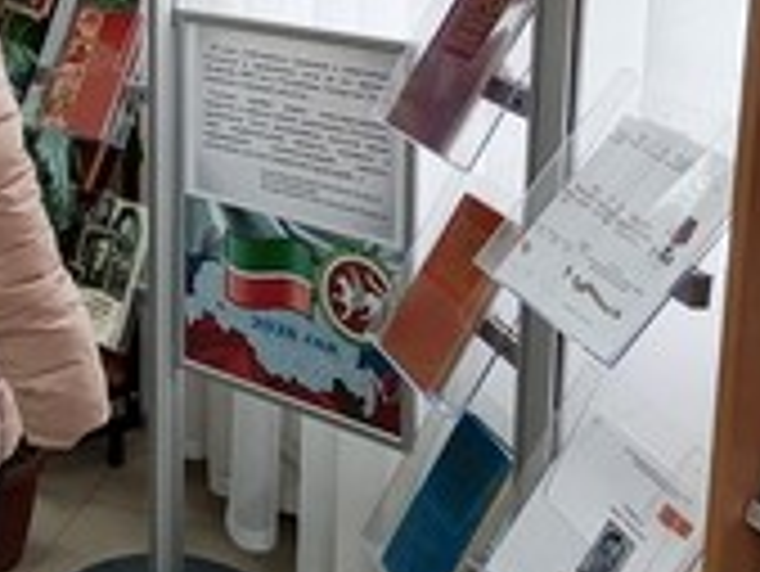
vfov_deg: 22.2
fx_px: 1406
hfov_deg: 28.9
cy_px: 23
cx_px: 58
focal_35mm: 64
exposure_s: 1/50
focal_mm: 5.3
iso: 64
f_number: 1.8
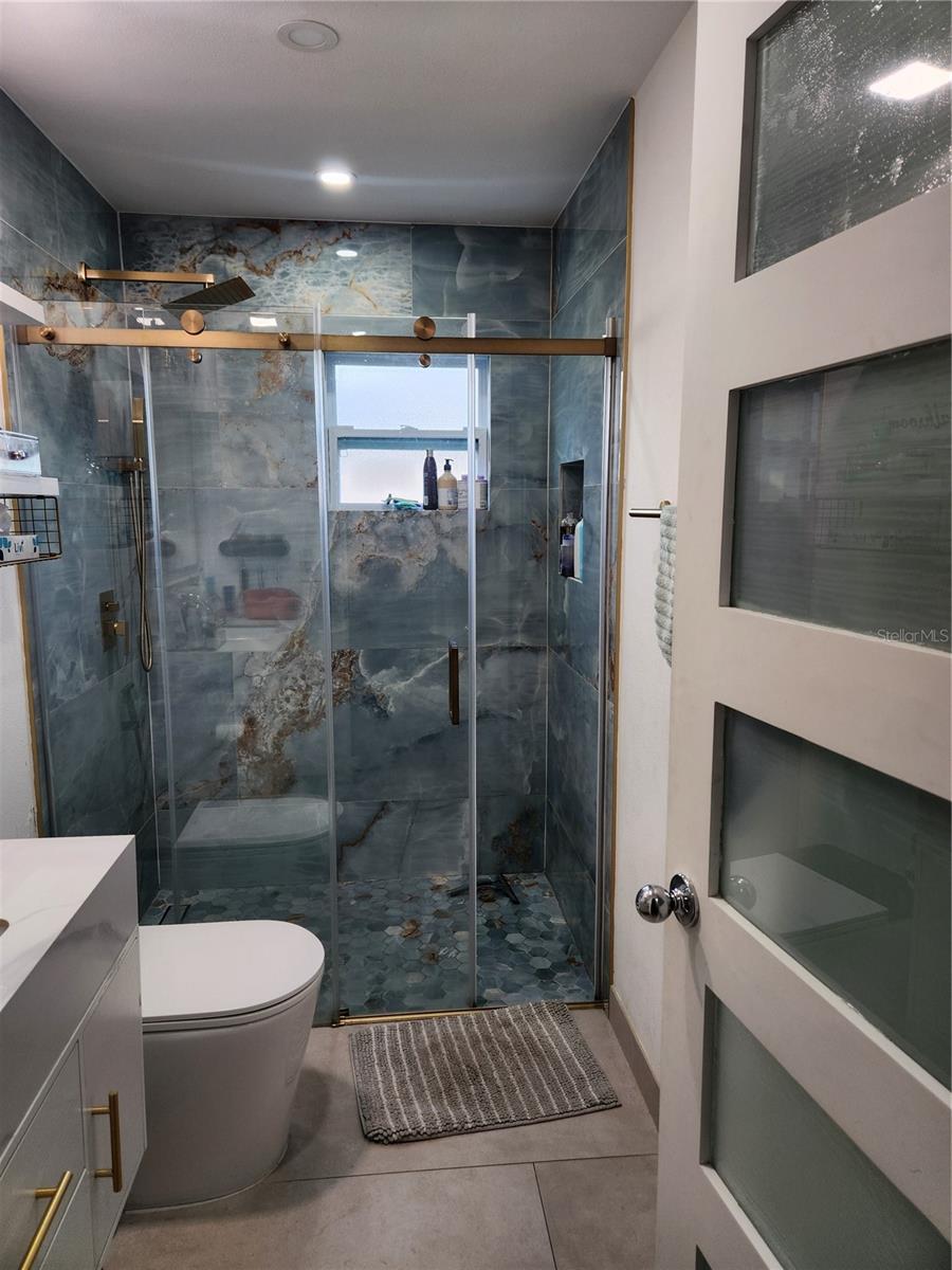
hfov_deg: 58.9
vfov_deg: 73.9
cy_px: 635
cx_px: 476
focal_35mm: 23
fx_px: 843
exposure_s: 1/120
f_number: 1.8
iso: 64
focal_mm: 5.4
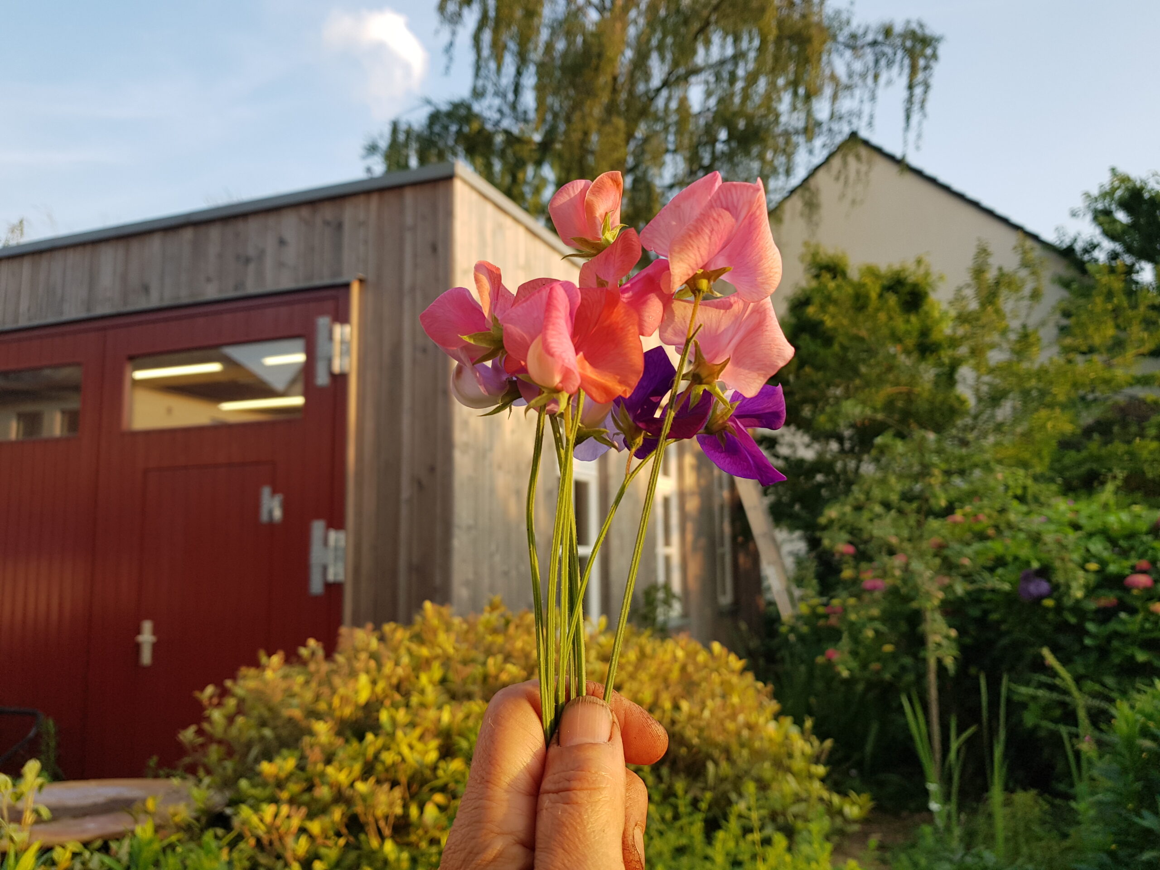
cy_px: 435
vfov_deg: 53.1
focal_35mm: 26
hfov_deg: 67.3
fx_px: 871
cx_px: 580
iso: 40
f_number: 1.7
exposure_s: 1/430
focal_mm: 4.3
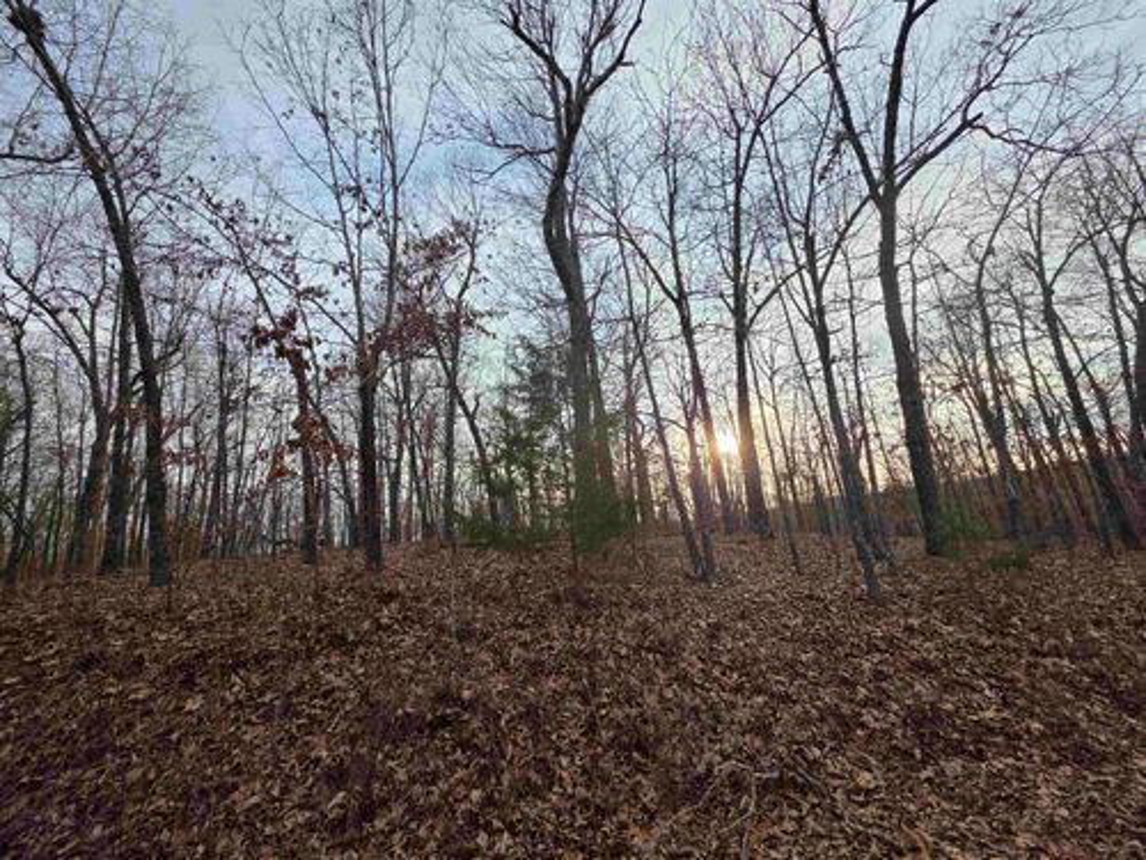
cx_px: 573
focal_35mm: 13
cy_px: 430
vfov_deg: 89.9
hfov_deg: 106.2
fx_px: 430
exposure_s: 1/590
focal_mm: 2.2
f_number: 1.9
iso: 40
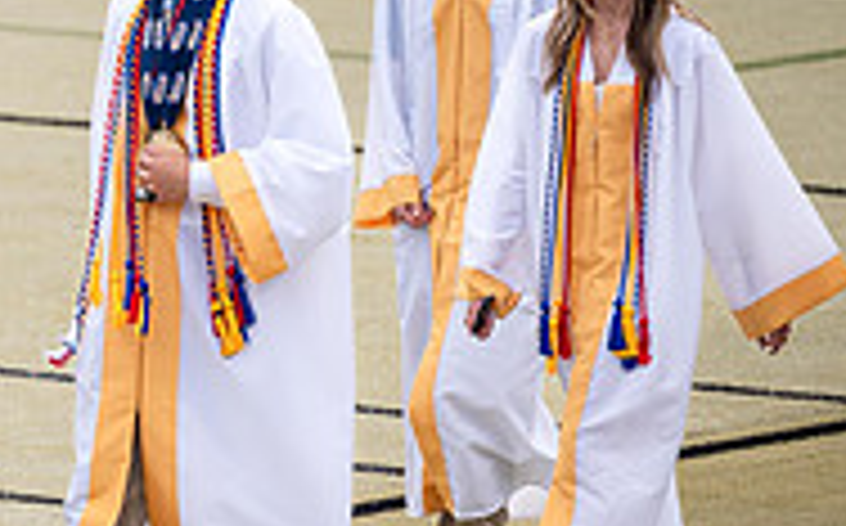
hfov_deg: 3.1
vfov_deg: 1.9
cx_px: -280
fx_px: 15798
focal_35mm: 686
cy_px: 235
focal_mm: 200
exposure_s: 1/500
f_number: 2.8
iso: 125
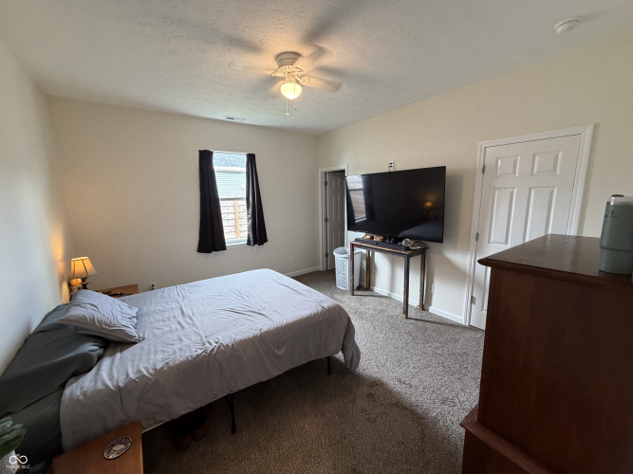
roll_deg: +2.0
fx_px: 256
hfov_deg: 102.1
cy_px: 237
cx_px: 316
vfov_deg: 85.7
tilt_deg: -8.4
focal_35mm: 14
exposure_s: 1/60
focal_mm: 2.22
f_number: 2.2
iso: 320
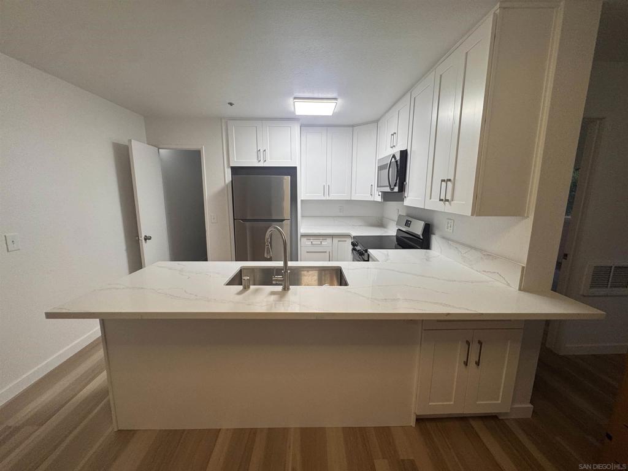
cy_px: 236
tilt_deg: -11.0
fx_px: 254
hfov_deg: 102.1
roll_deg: -1.4
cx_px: 314
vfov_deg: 85.7
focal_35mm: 14
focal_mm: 2.22
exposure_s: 1/120
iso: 125
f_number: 2.2
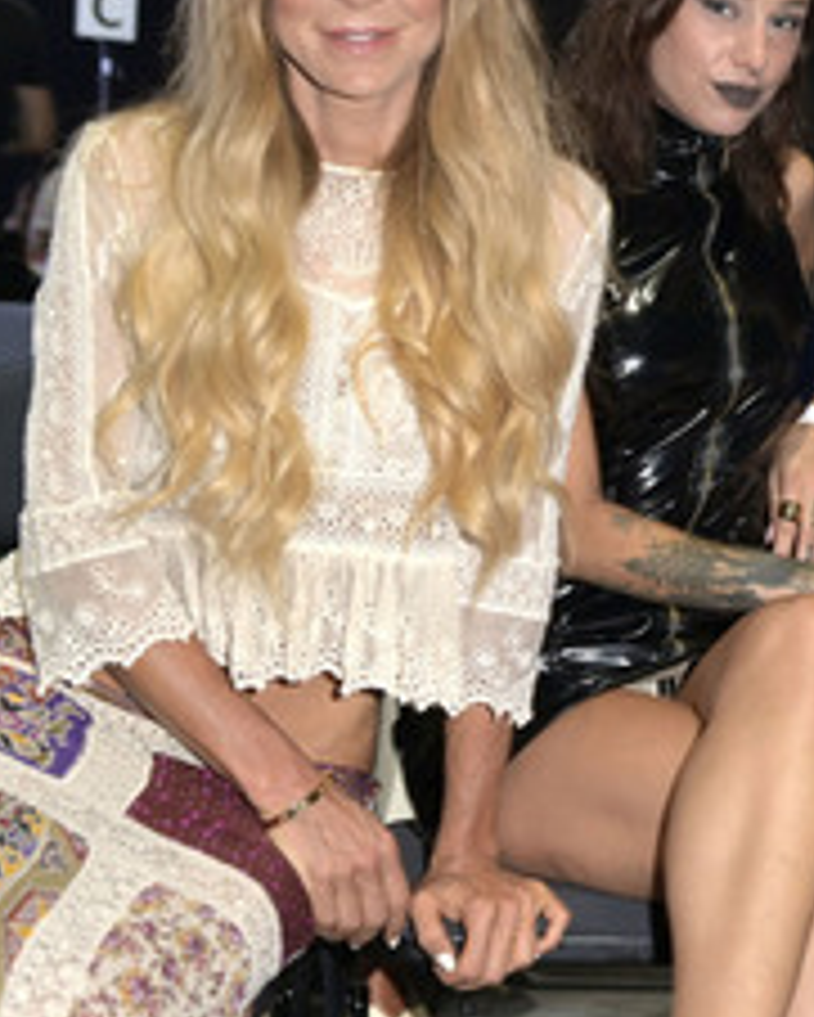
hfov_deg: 20.8
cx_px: 843
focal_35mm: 71
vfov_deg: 26.7
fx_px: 2137
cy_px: 369
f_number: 4
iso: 2000
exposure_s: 1/50
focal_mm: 38
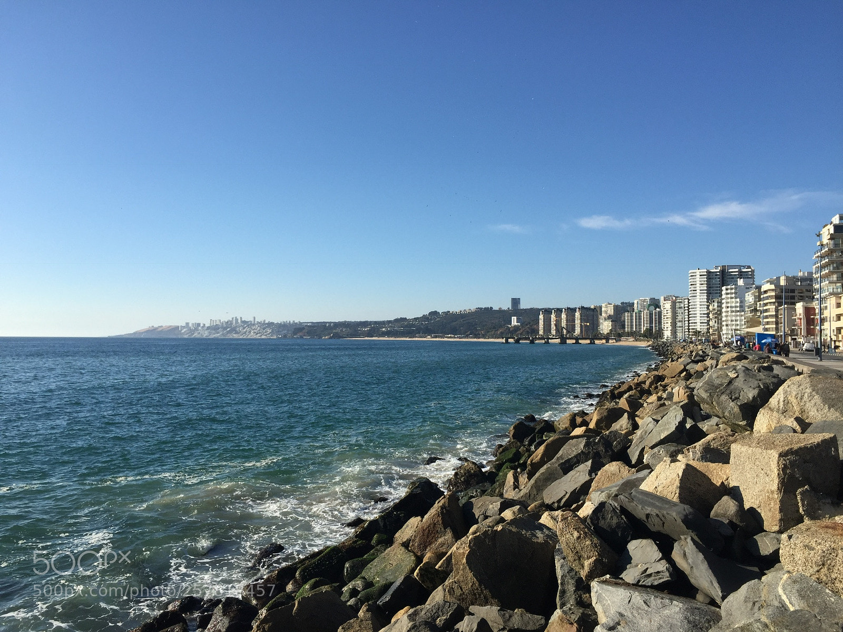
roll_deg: -2.3
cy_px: 316
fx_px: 706
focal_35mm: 29
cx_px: 422
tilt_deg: +2.8
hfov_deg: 61.7
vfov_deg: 48.2
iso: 32
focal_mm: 4.15
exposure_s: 1/2083
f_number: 2.2
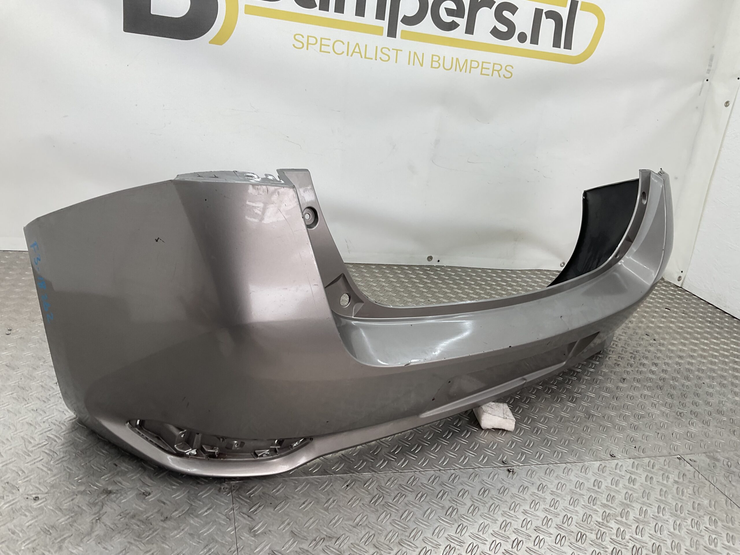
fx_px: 620
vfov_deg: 48.2
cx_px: 370
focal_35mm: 29
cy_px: 278
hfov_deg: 61.7
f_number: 1.8
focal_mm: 3
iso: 20
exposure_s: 1/120
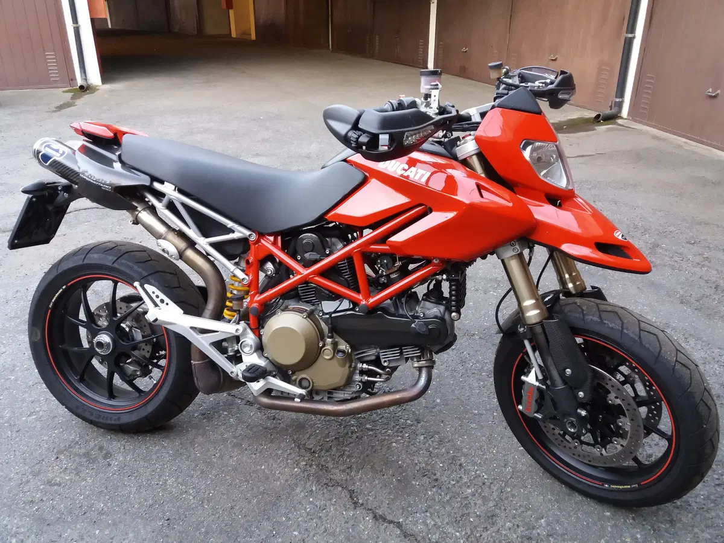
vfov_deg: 49.7
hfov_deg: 63.4
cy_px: 272
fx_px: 586
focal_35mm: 28
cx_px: 362
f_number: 1.9
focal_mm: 3.7
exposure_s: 1/25
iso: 160
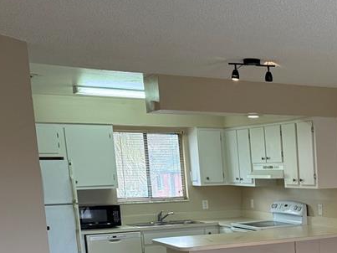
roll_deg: +0.7
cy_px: 271
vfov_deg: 22.8
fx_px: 594
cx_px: 394
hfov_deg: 28.1
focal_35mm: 61
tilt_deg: -9.4
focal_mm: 6.76
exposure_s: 1/160
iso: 200
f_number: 1.78
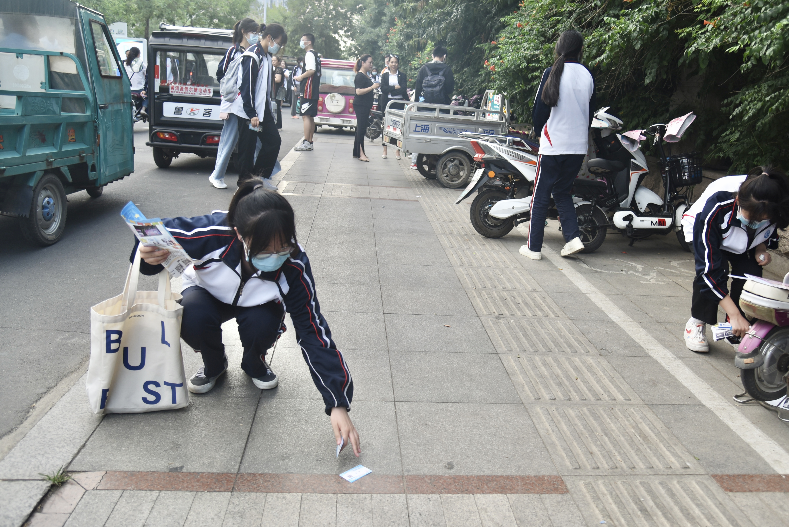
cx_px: 394
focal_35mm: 28
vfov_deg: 46.4
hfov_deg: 65.5
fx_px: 614
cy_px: 264
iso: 320
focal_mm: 28
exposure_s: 1/400
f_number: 4
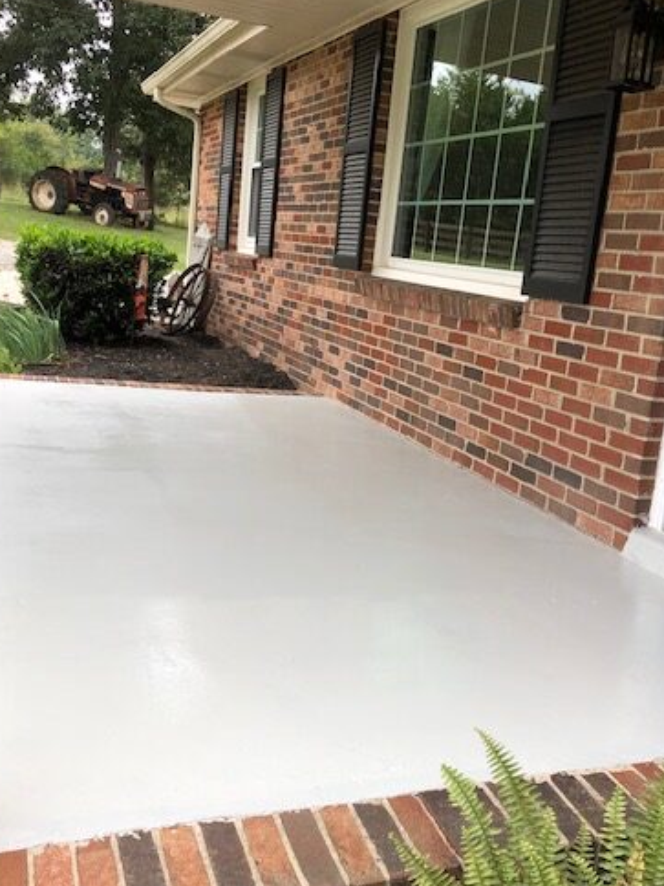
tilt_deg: -13.2
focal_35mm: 37
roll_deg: -5.6
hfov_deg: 38.6
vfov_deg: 50.1
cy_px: 447
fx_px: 946
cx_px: 382
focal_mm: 3.99
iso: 20
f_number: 1.8
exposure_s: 1/500
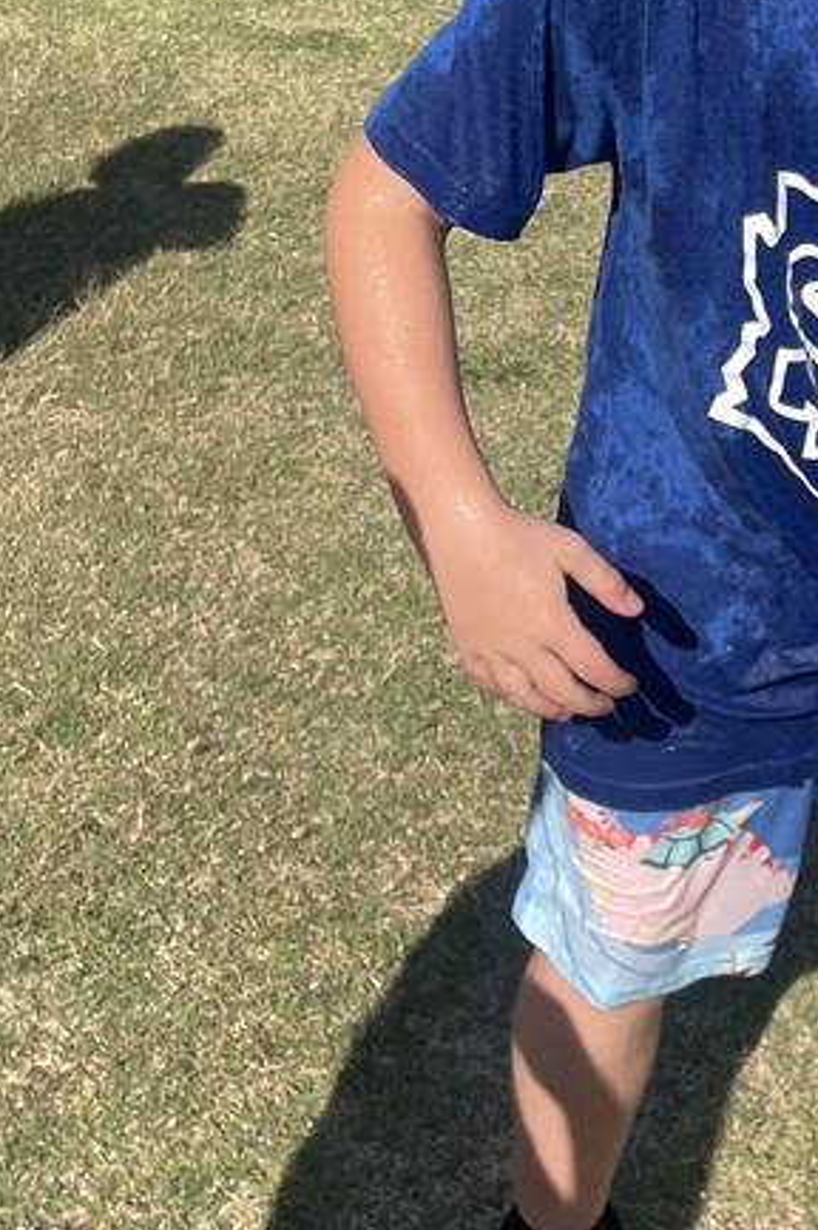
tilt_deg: -23.1
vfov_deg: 30.9
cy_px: 298
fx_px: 2185
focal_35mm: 64
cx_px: 727
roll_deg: -1.0
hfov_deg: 20.8
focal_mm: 4.2
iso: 32
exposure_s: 1/2882
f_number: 1.6
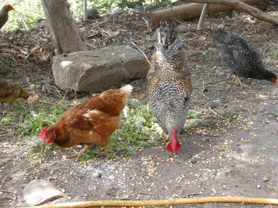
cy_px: 79
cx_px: 172
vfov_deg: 25.6
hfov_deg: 33.6
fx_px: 458
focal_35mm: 57
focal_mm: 7.5
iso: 66
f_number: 3.8
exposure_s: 1/58
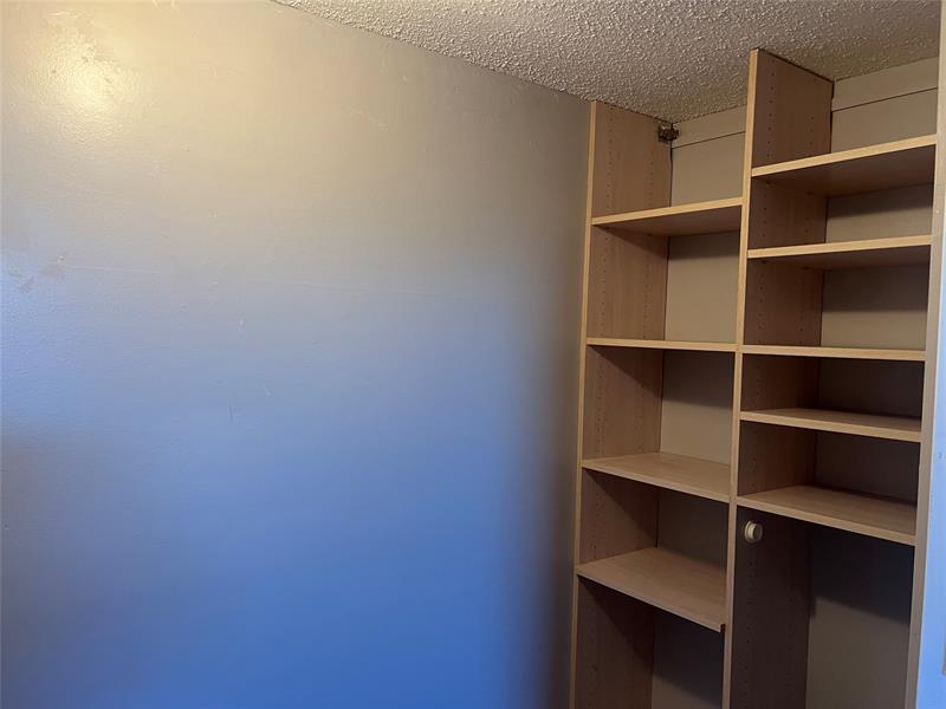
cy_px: 354
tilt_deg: -2.0
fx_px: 711
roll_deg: -2.1
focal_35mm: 26
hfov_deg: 67.3
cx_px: 473
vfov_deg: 53.1
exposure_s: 1/60
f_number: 1.5
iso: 125
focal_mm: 5.7
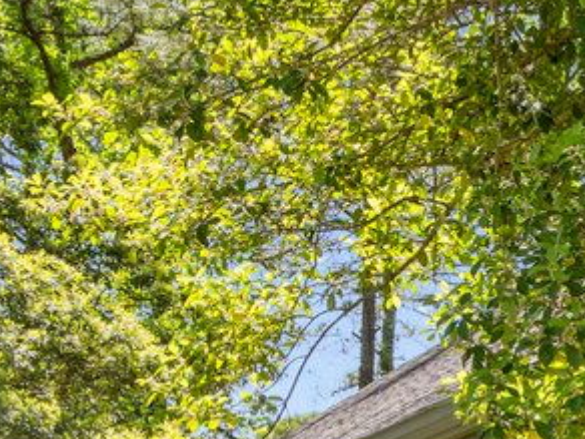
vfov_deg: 10.8
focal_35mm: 128
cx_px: 1426
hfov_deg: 12.1
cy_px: 807
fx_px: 2163
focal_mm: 19
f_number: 7.1
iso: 125
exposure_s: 1/125
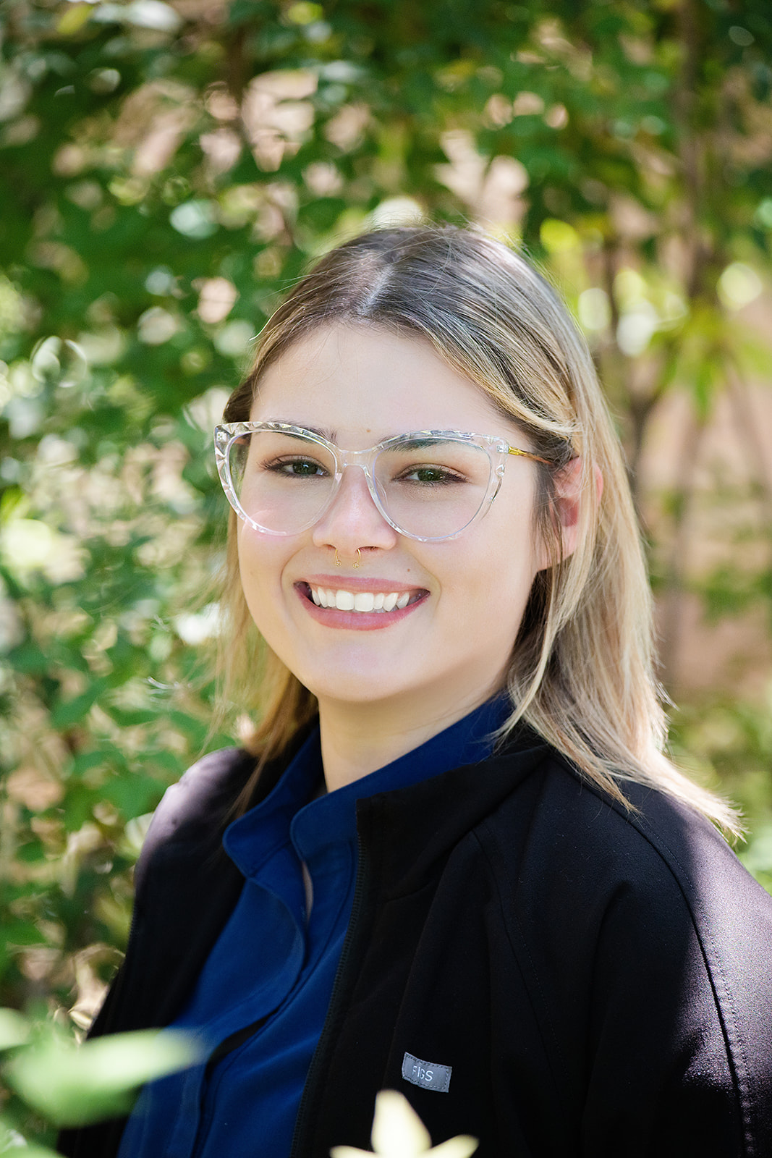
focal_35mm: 179
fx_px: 5756
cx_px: 386
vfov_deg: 11.5
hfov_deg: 7.7
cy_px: 579
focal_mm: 119.2
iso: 1000
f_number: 3.2
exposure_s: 1/640
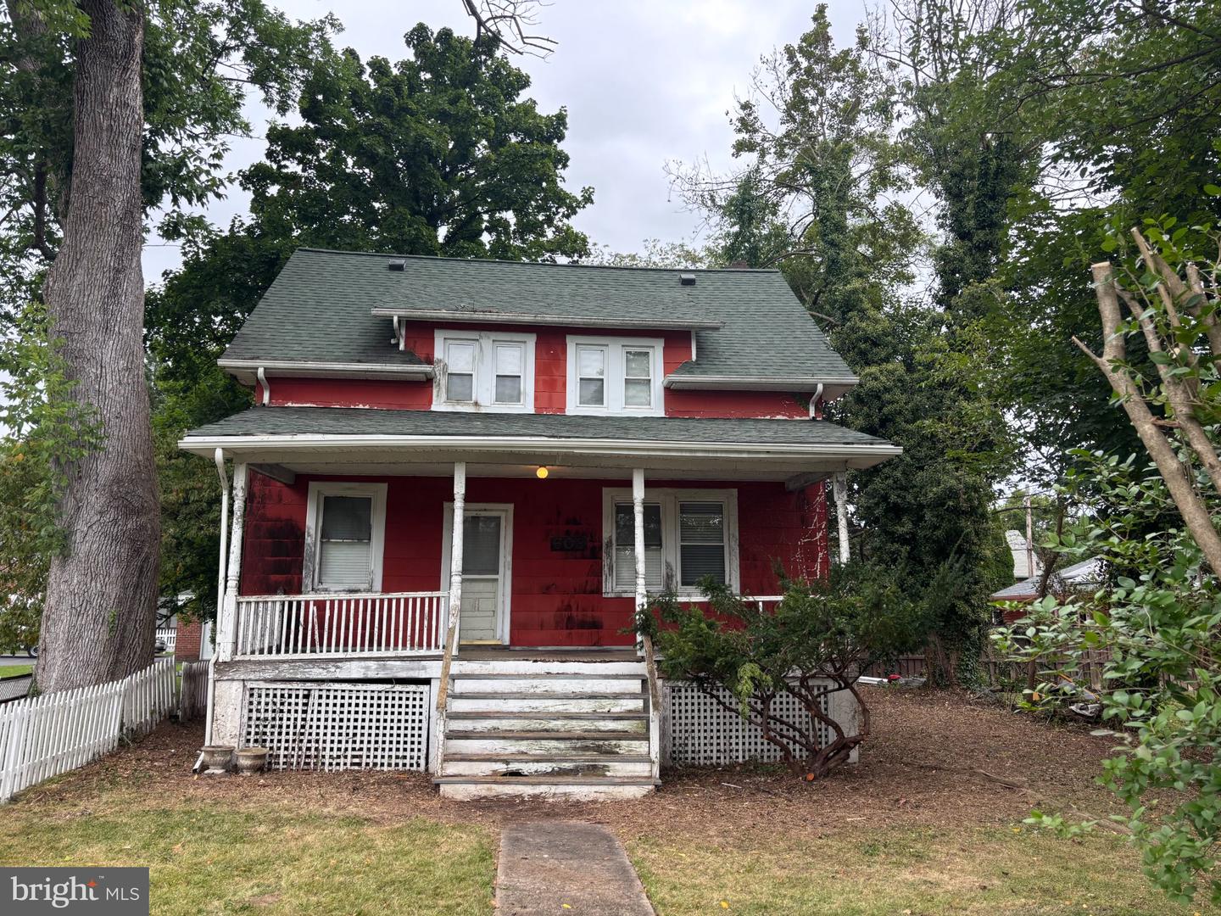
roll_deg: -0.4
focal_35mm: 26
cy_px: 458
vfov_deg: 53.1
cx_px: 610
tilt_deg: +10.1
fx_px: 917
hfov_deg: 67.3
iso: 40
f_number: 1.6
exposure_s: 1/164
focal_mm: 5.96
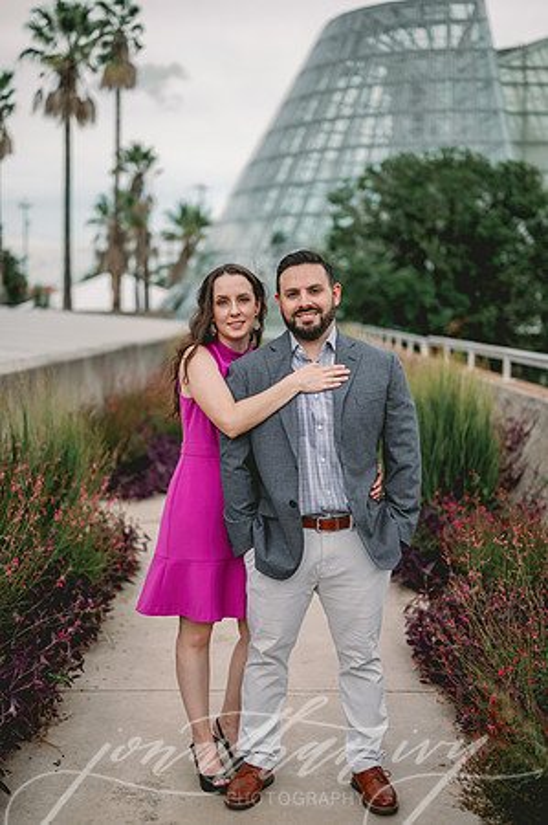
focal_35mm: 50
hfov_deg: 26.9
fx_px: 1144
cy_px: 412
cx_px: 274
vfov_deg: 39.6
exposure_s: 1/800
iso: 80
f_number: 2
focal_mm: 50
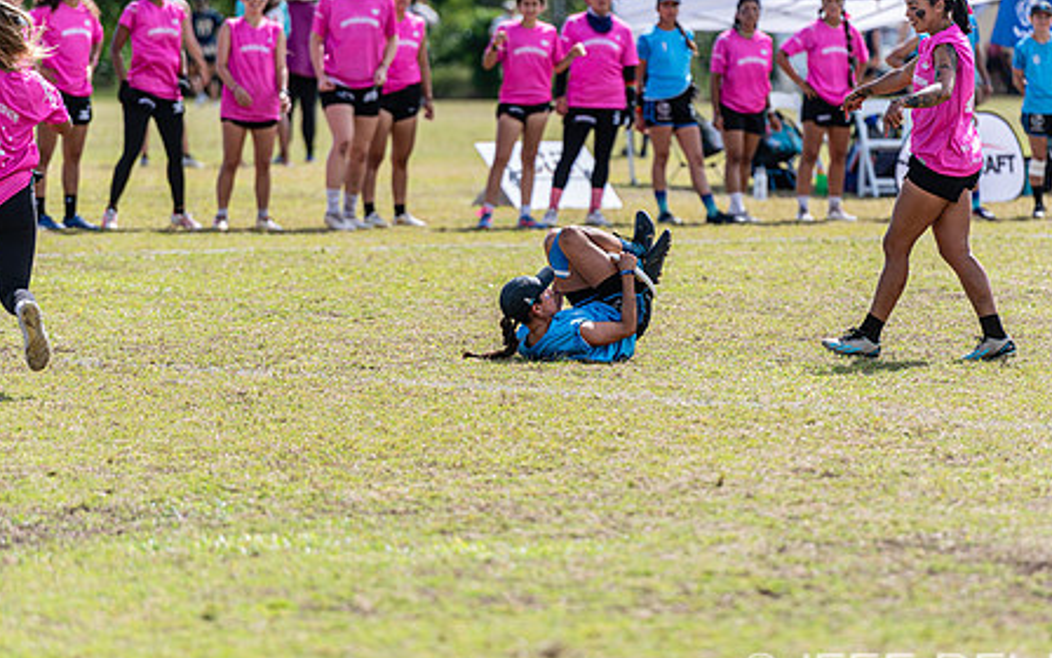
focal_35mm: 264
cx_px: 589
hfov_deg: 8.0
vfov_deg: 5.0
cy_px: 314
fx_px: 7569
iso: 90
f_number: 3.2
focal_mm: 200
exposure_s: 1/1250
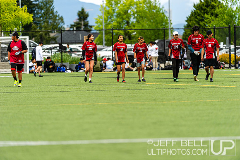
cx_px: 120
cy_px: 80
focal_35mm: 280
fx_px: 1866
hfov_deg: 7.4
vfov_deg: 4.9
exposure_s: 1/1000
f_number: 4
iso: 200
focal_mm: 280
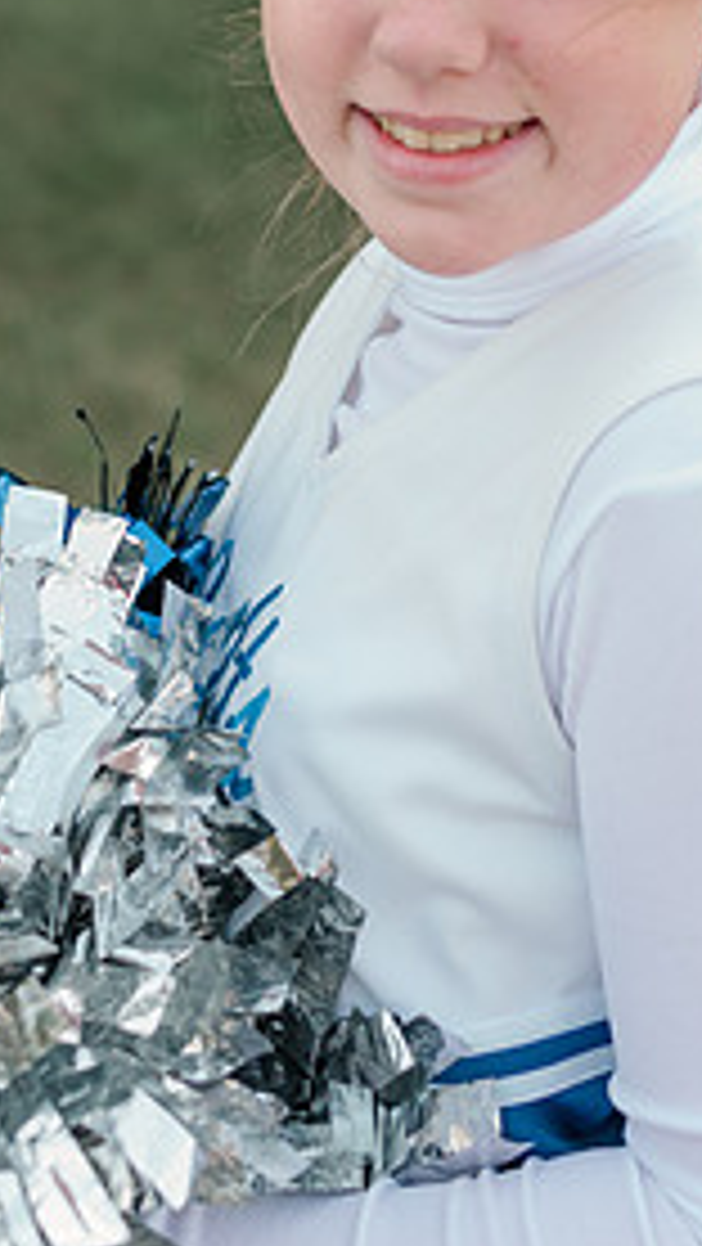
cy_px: 256
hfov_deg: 14.2
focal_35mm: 85
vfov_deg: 24.6
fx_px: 2810
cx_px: 468
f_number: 4
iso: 800
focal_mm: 50
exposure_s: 1/1250
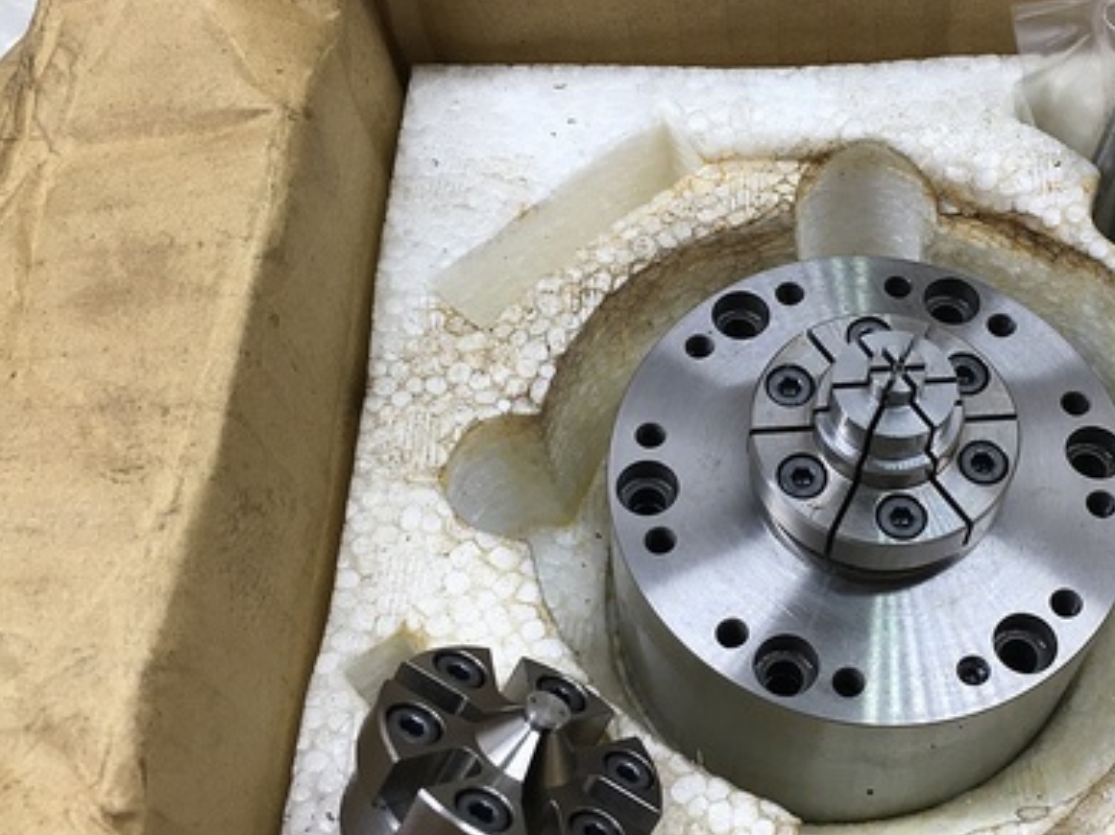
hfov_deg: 39.0
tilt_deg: -57.1
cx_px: 784
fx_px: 1546
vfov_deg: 30.2
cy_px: 371
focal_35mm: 48
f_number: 2.2
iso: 40
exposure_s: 1/120
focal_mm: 4.15
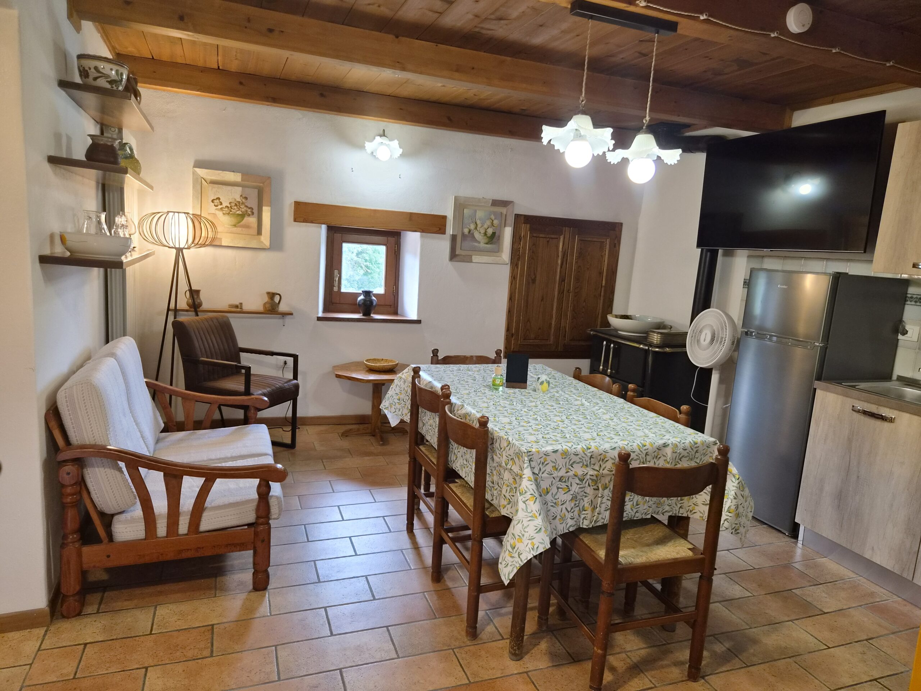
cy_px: 346
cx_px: 460
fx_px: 612
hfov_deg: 73.9
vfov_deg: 58.9
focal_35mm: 23
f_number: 1.8
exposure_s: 1/100
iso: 250
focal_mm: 5.4
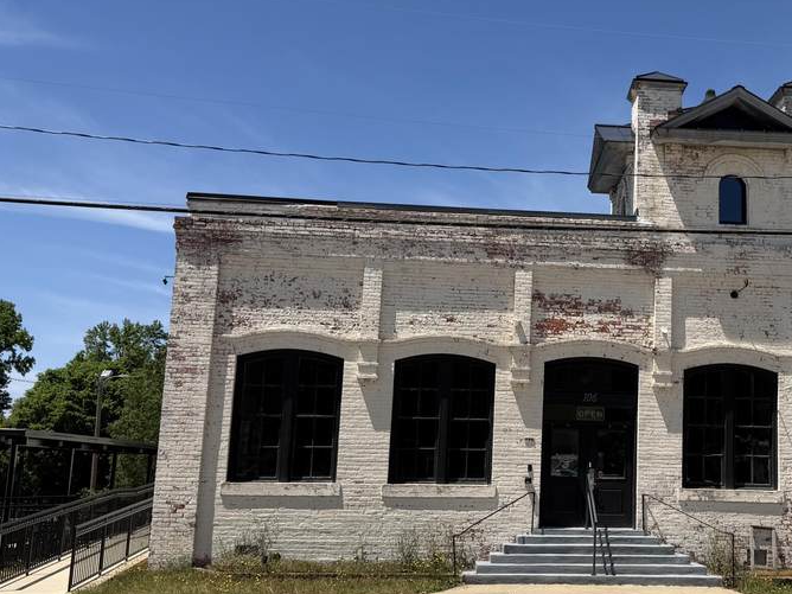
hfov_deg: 40.0
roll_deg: -1.1
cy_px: 296
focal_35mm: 46
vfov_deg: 31.5
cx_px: 602
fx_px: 1052
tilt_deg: +8.9
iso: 80
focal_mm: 6.76
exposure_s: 1/5714
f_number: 1.78
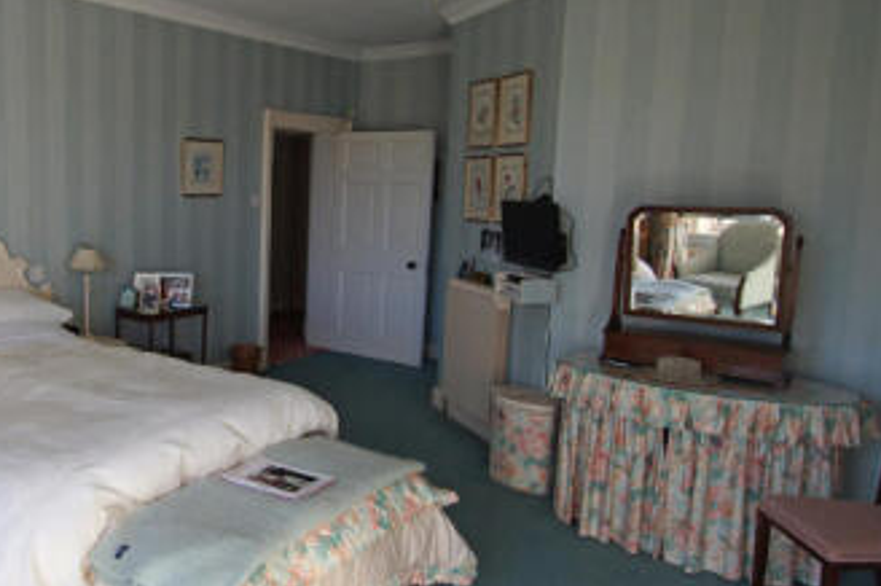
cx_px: 223
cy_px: 278
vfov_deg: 43.5
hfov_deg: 58.8
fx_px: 733
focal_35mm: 30
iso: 250
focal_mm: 10
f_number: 4
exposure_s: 1/160
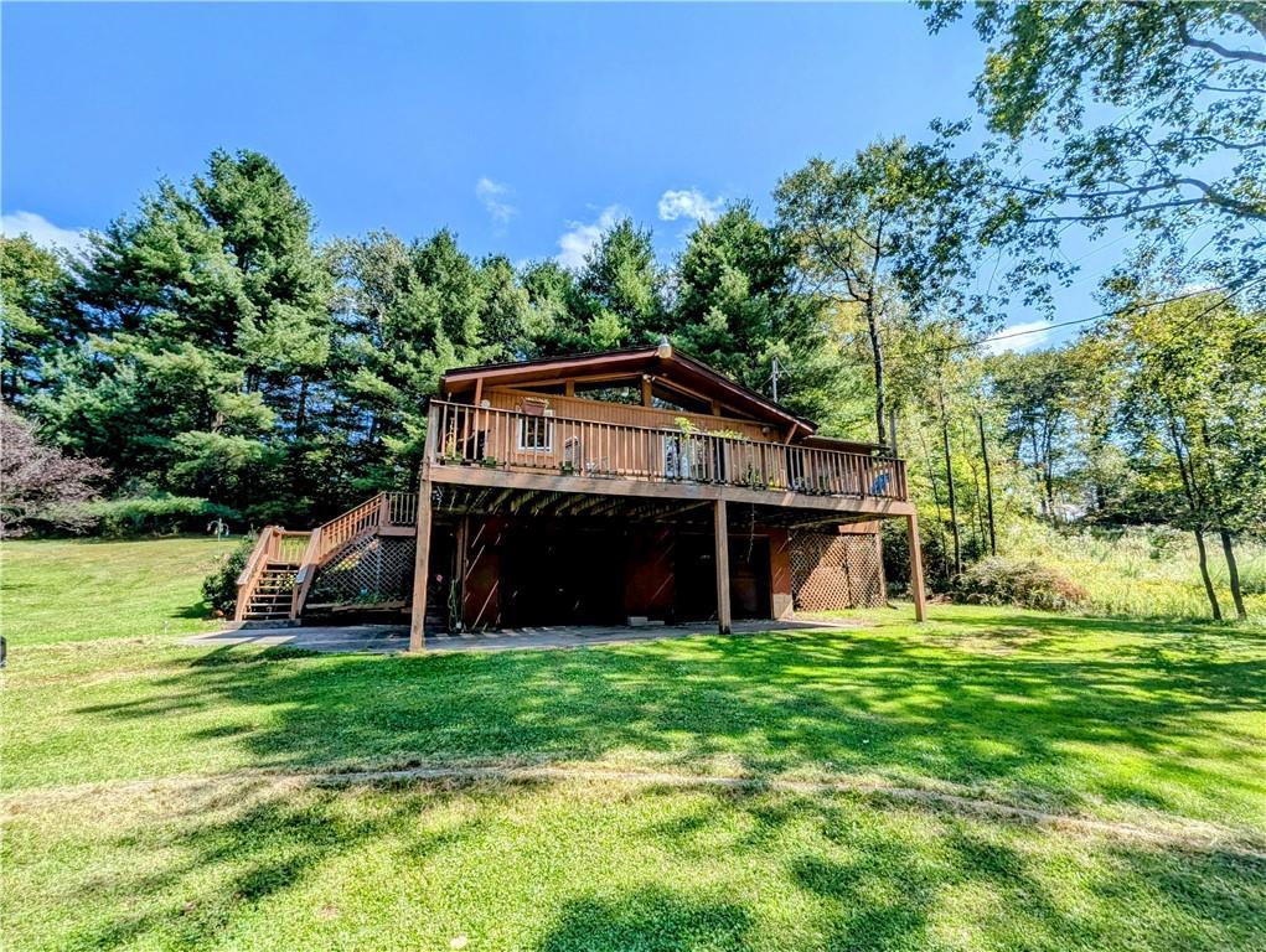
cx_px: 633
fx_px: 476
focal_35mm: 13
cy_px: 476
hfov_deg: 106.1
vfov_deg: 90.0
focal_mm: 1.95
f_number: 2.2
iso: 46
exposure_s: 1/1513
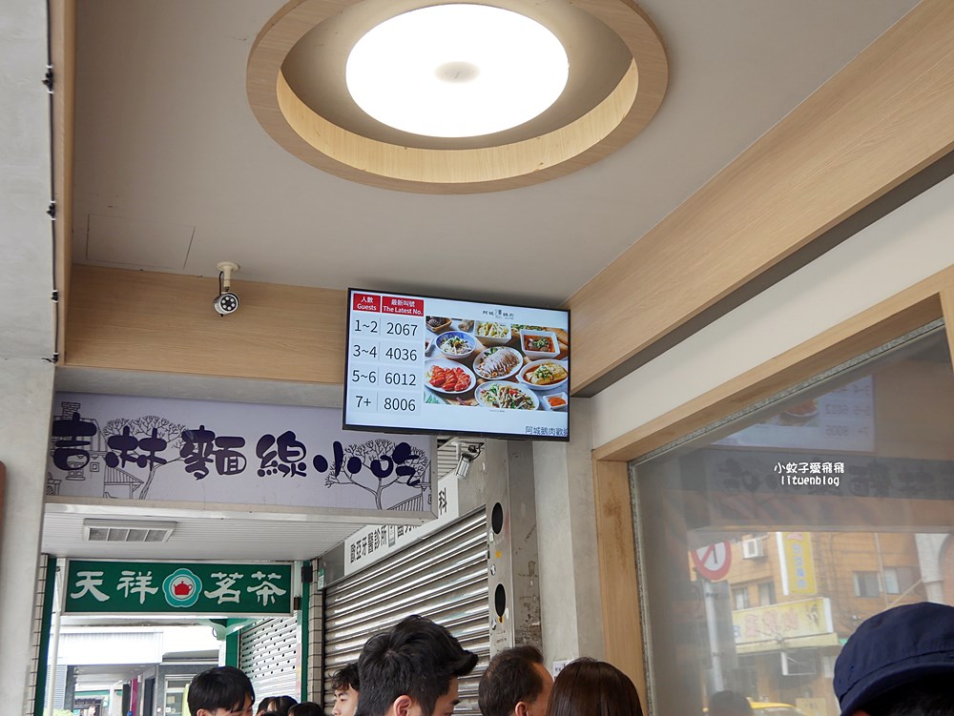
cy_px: 358
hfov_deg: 49.0
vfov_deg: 37.8
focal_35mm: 38
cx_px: 477
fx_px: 1048
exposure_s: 1/60
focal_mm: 19
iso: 200
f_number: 4.3
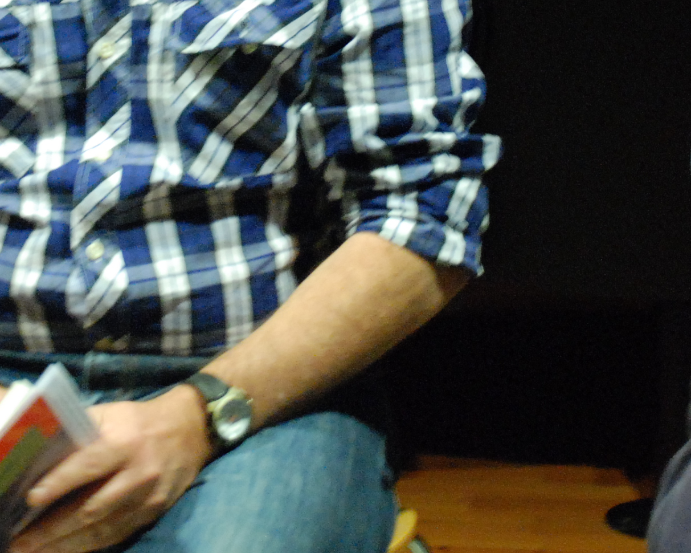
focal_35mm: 180
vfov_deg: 8.5
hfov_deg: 10.7
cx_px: 288
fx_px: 3681
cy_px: 8
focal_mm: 40
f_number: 4.5
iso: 1250
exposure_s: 1/8
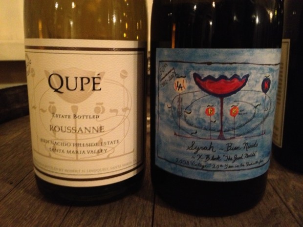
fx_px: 306
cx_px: 152
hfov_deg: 52.6
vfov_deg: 40.7
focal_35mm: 35
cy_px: 114
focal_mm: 4.28
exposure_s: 1/15
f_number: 2.4
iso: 800
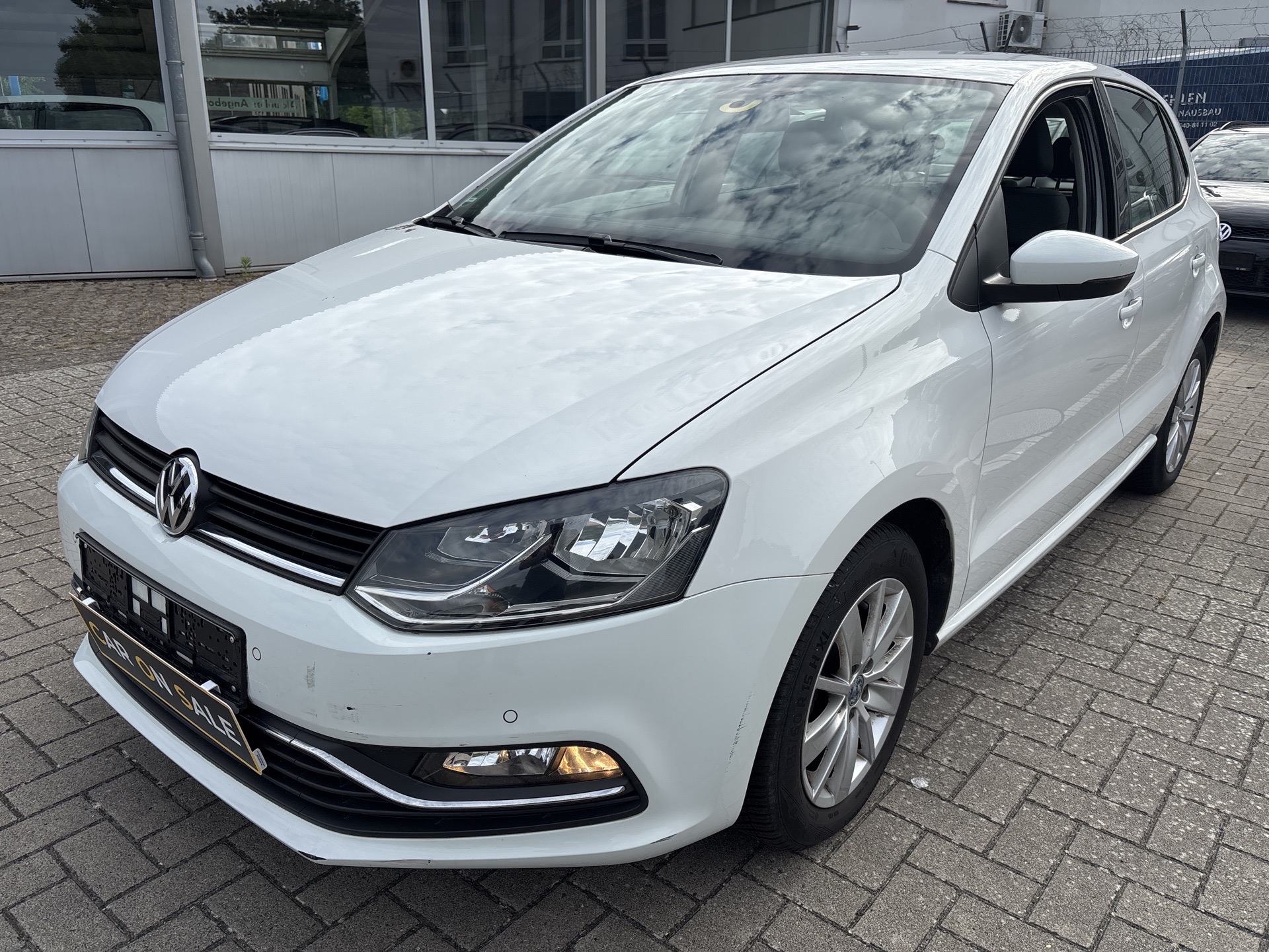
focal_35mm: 26
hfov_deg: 67.3
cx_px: 634
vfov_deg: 53.1
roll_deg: +0.1
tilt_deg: -17.1
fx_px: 953
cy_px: 476
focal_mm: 5.96
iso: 50
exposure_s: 1/3311
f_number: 1.6
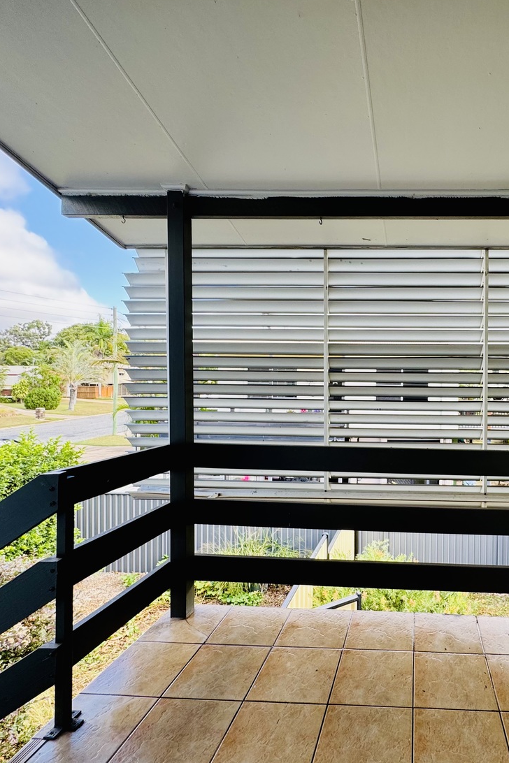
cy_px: 385
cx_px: 403
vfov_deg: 84.0
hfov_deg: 57.6
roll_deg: -0.1
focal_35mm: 20
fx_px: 424
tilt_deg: -1.2
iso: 40
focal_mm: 2.22
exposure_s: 1/107
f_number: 2.2
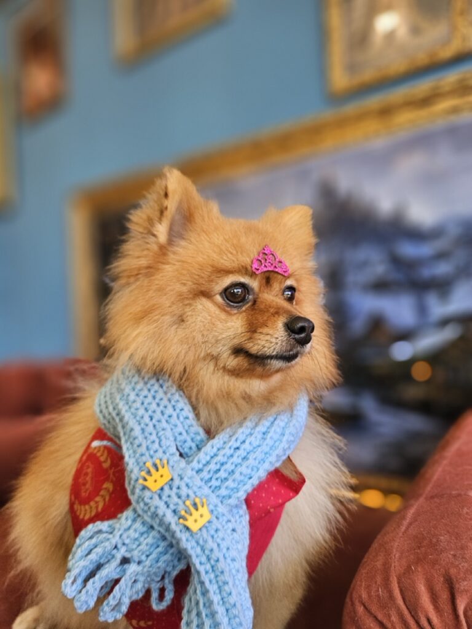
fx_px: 418
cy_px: 314
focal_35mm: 23
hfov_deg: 58.9
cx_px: 236
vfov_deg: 73.9
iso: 80
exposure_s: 1/120
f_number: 1.8
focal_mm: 5.4
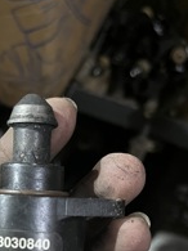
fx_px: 464
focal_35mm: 64
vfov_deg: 28.3
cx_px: 24
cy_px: 256
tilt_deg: -63.7
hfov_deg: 22.4
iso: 640
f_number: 1.6
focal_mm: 5.1
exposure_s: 1/25
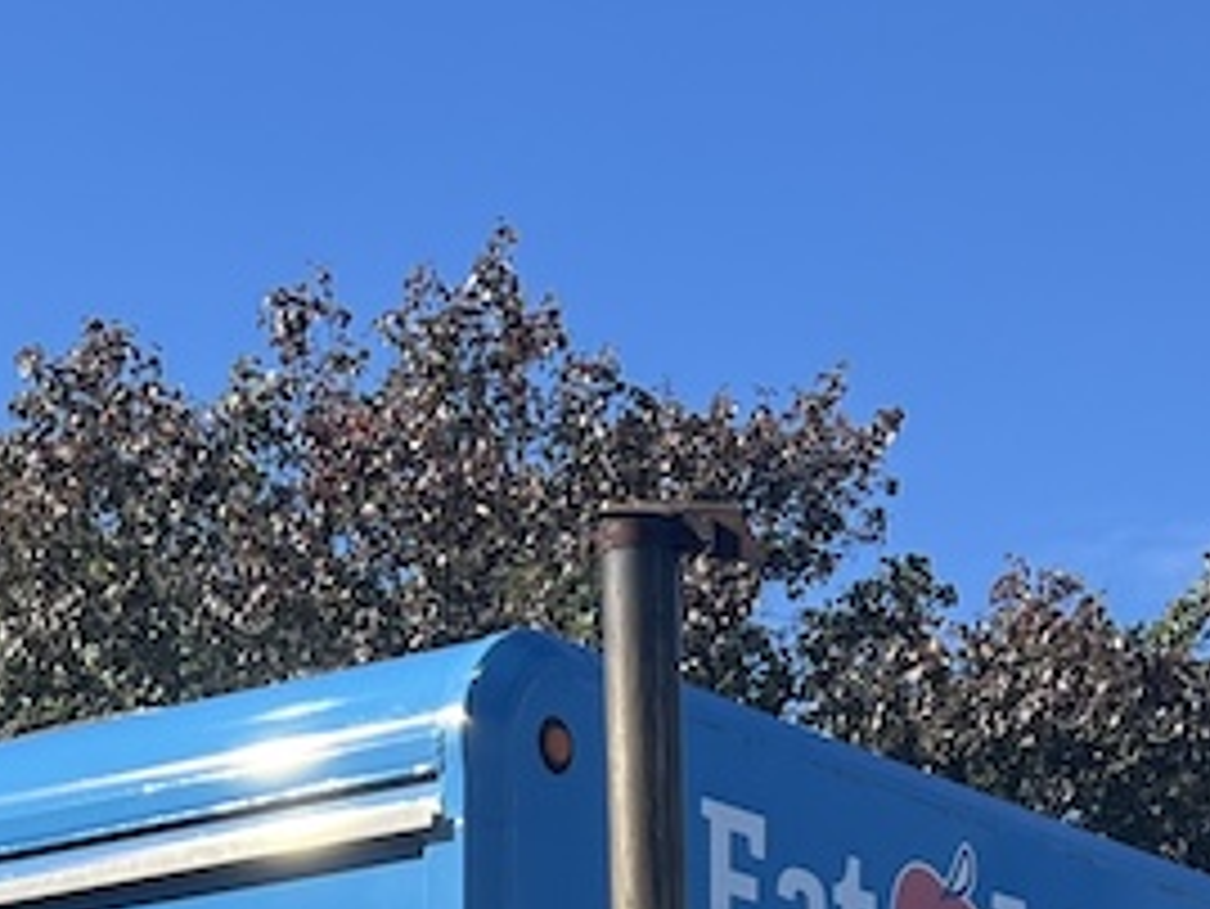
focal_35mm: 116
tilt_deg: -1.8
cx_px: 553
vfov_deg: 11.5
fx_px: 4057
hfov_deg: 17.0
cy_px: 1822
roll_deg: -1.1
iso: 50
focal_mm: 5.7
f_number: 1.5
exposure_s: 1/3356
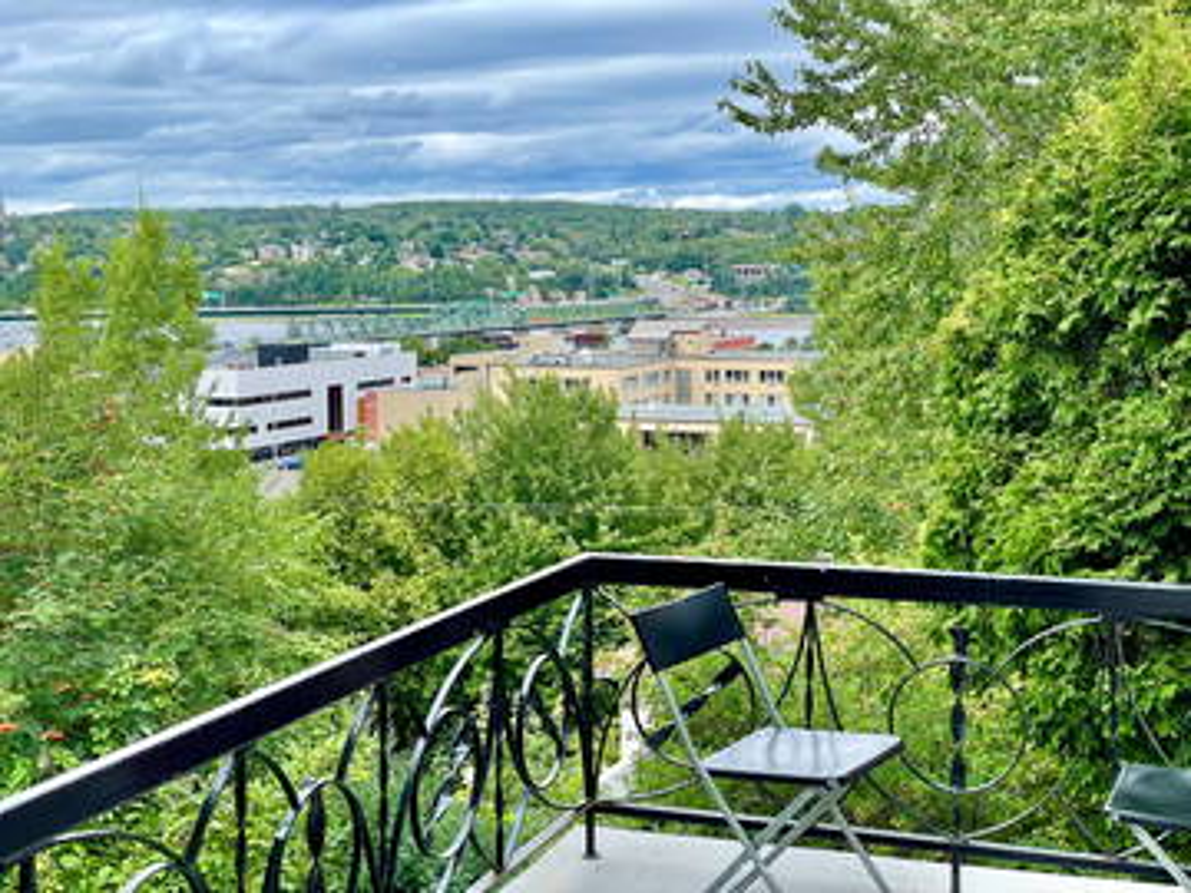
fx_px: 1789
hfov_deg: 36.8
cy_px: 446
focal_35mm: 52
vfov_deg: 28.0
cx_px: 596
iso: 25
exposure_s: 1/361
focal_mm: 6
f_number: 2
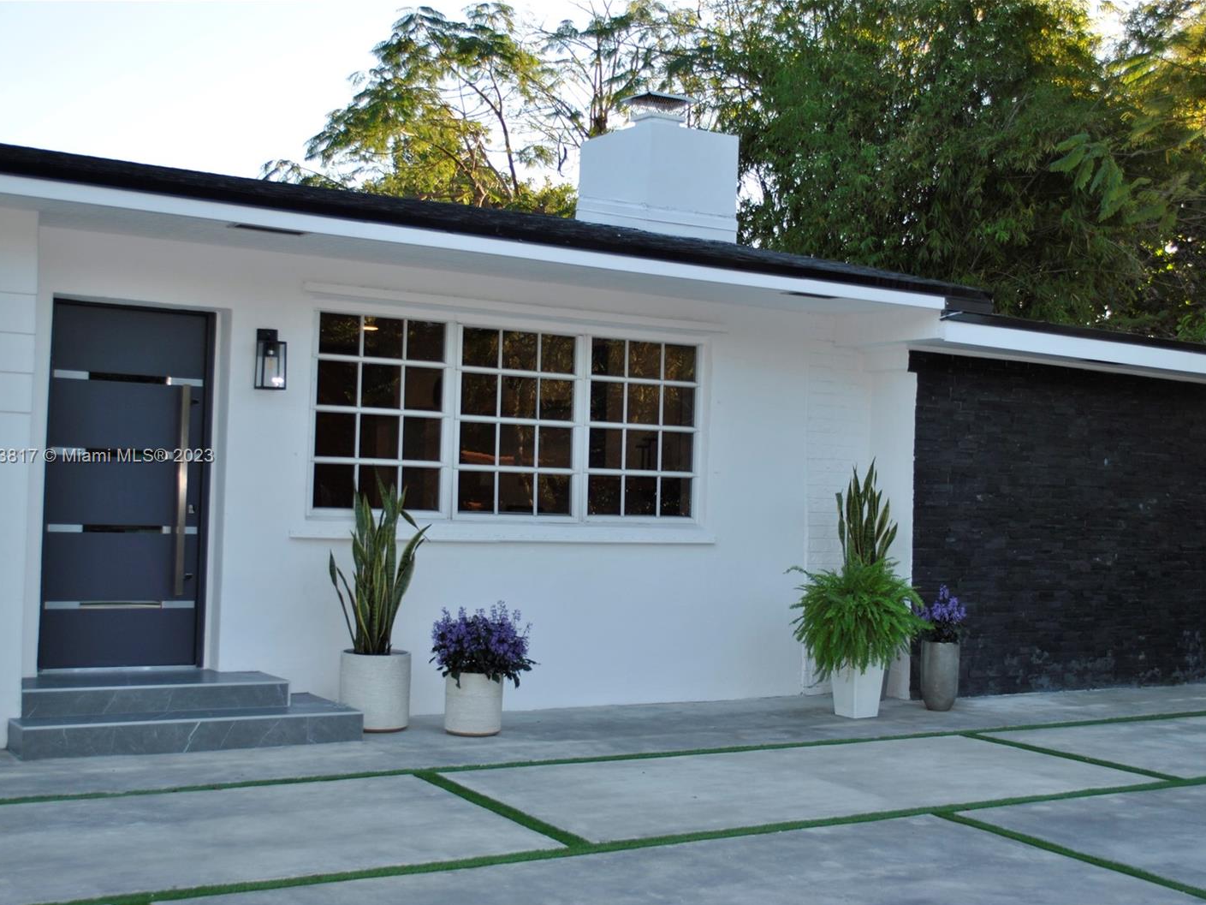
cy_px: 457
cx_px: 625
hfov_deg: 40.0
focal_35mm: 48
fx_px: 1657
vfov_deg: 30.5
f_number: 4.5
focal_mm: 29
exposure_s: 1/160
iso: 100
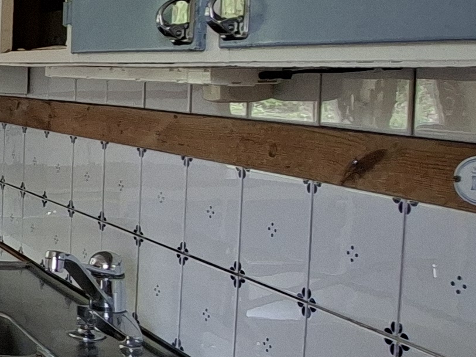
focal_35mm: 64
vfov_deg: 22.9
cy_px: 147
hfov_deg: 19.7
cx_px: -436
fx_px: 880
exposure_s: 1/50
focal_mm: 1.74
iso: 80
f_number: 2.2
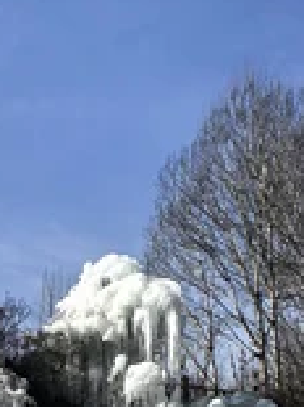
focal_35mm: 198
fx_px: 2322
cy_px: 706
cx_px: -406
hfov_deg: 7.1
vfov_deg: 9.6
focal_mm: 5.75
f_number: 2
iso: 50
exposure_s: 1/4608
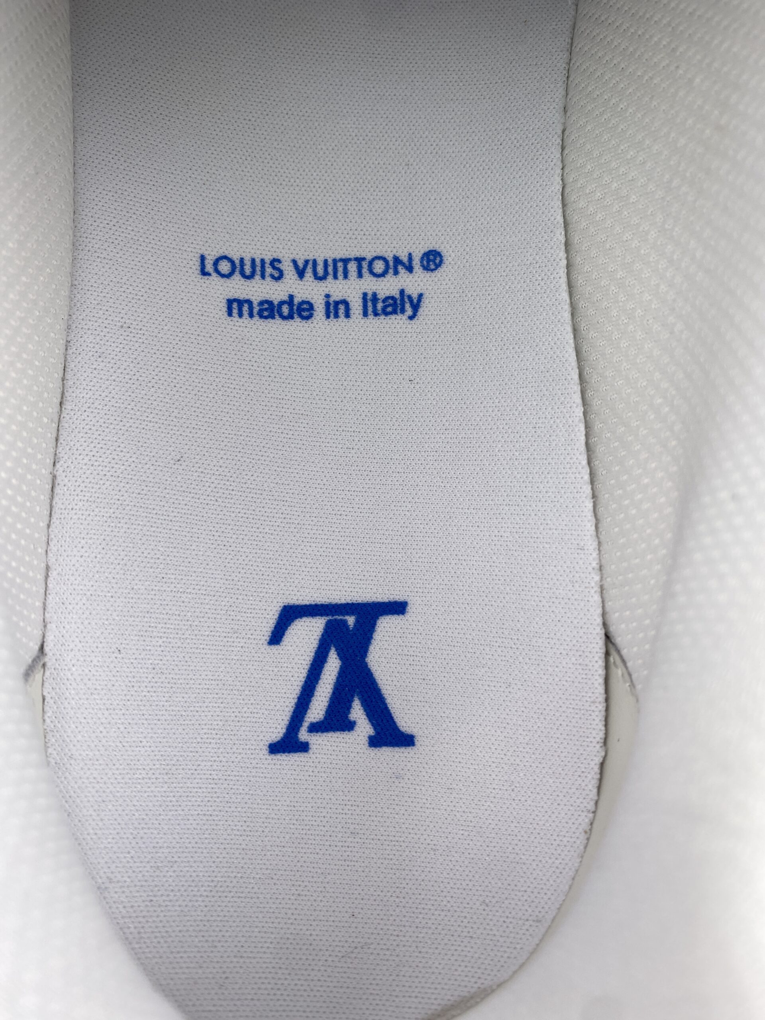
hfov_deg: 53.1
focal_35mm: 26
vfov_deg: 67.3
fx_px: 766
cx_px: 382
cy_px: 510
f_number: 1.8
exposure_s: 1/799
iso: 32
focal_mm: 4.25
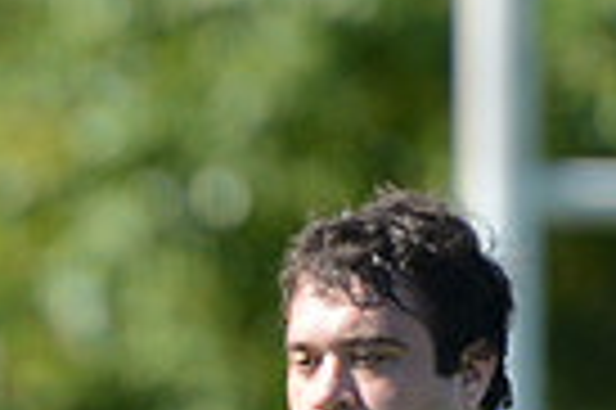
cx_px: -441
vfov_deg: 1.2
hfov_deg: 1.7
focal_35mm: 1187
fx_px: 20287
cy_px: 836
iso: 320
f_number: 4
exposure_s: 1/640
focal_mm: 280
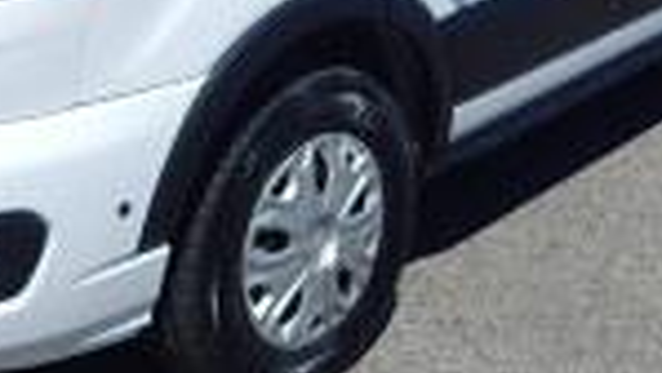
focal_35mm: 71
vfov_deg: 16.2
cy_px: -100
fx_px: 1247
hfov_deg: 29.6
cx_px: 258
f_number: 6.1
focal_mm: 4.5
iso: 125
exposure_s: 1/1500
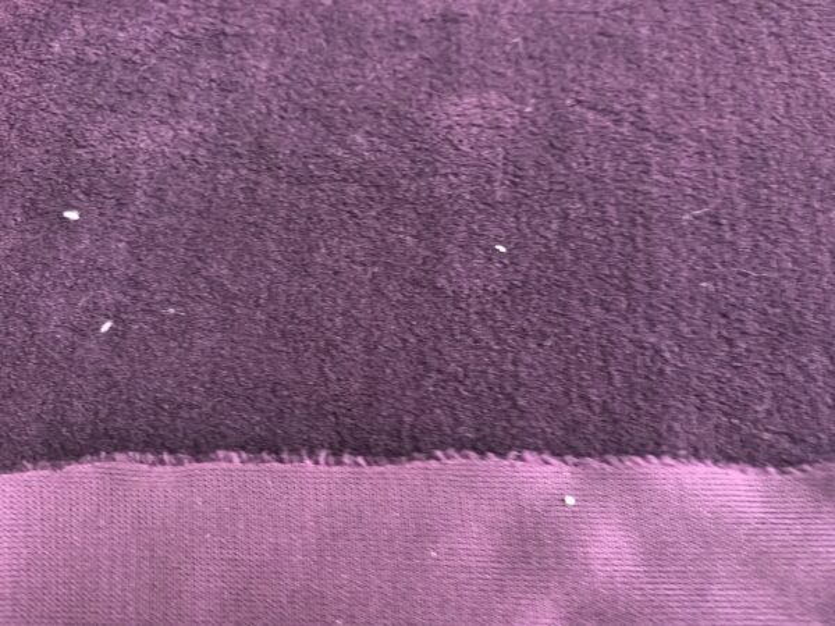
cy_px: 313
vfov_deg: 51.4
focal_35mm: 27
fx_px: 651
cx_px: 418
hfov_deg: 65.3
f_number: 2
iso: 3200
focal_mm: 6.98
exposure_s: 1/17.1
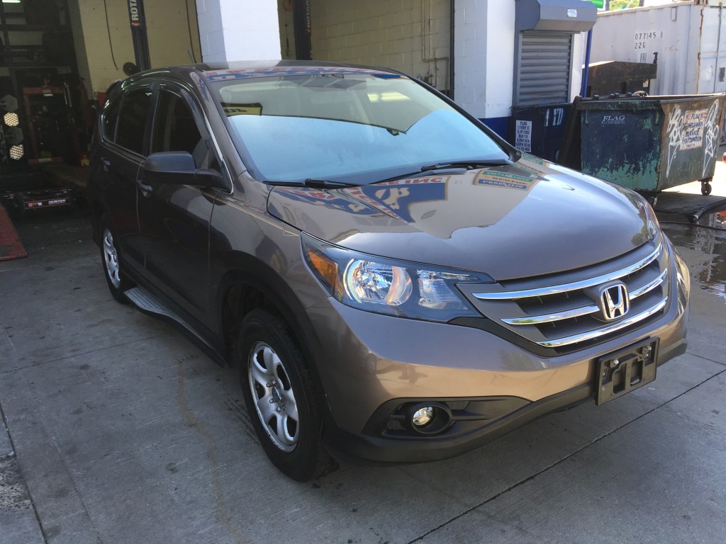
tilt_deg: -14.4
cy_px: 272
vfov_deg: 48.2
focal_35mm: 29
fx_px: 608
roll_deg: +3.2
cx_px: 363
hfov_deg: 61.7
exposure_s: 1/278
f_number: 2.2
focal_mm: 4.15
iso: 25
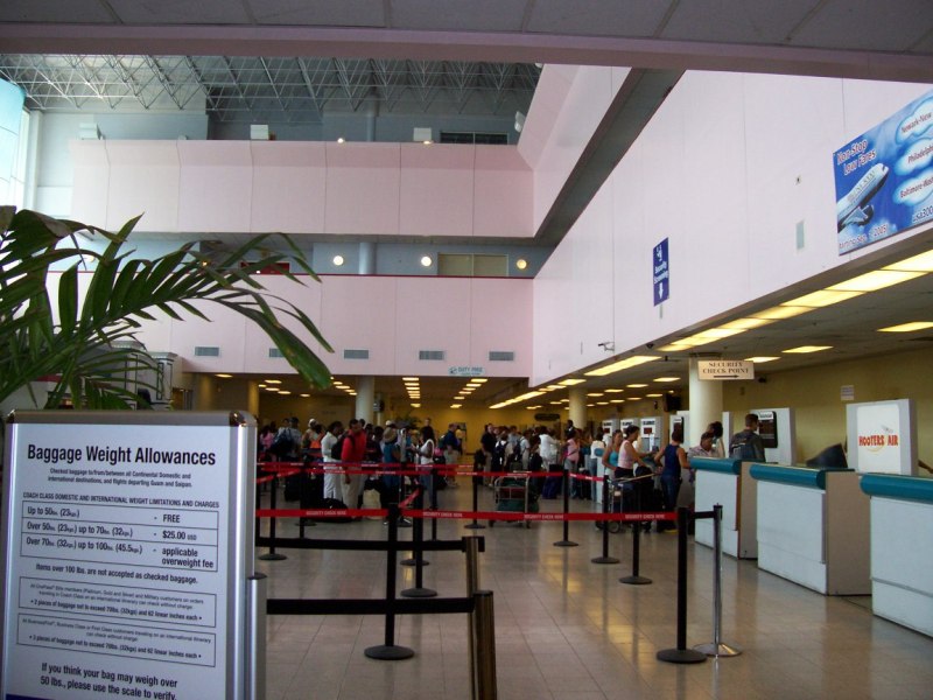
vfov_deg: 41.8
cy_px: 350
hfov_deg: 54.0
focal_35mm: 34
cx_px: 466
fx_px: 916
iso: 140
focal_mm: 5.6
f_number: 2.7
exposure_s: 1/112
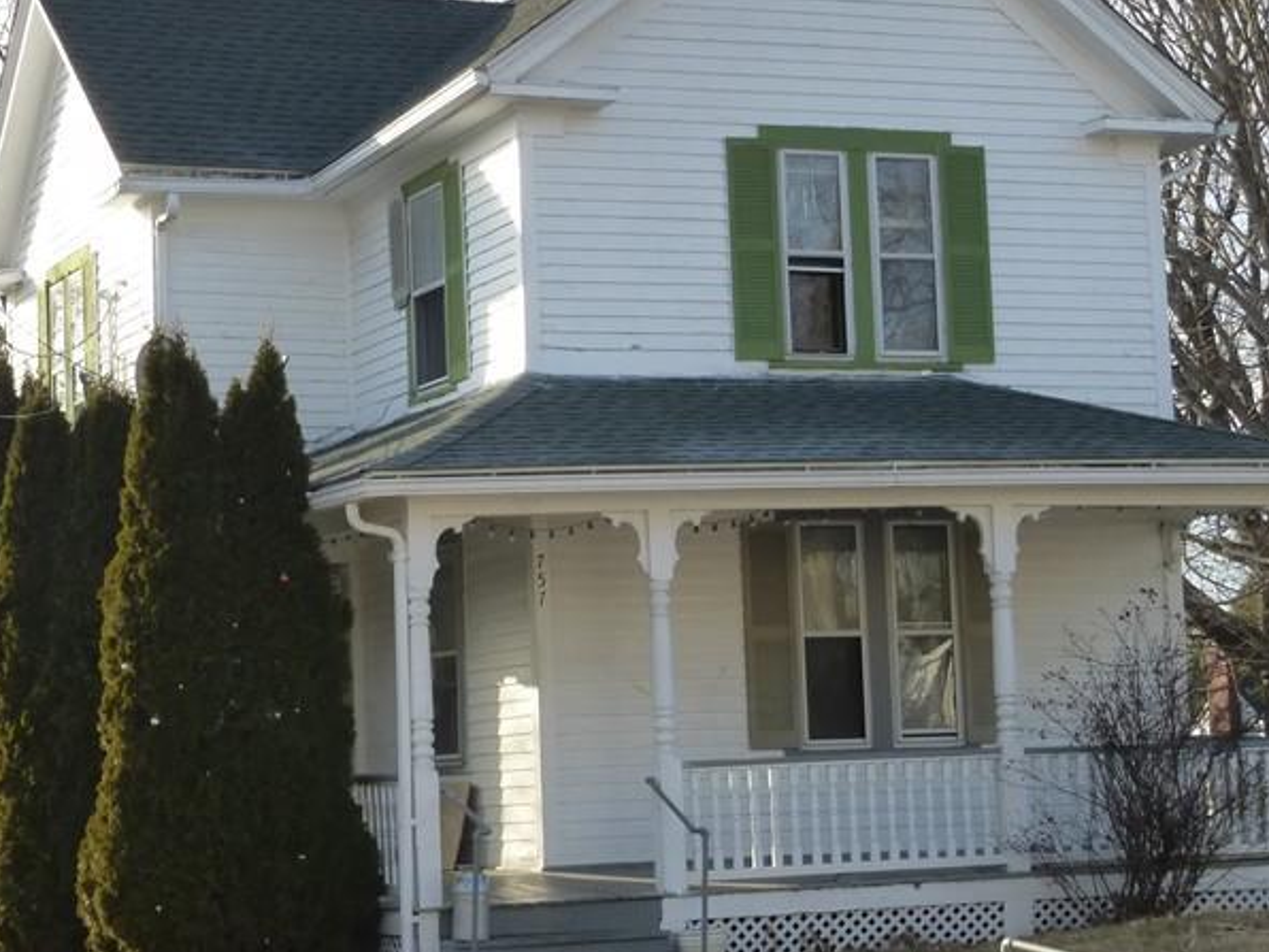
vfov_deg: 15.1
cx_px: 632
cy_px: 407
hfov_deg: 20.0
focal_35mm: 98
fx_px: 3593
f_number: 4.6
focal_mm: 9.7
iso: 160
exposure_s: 1/250
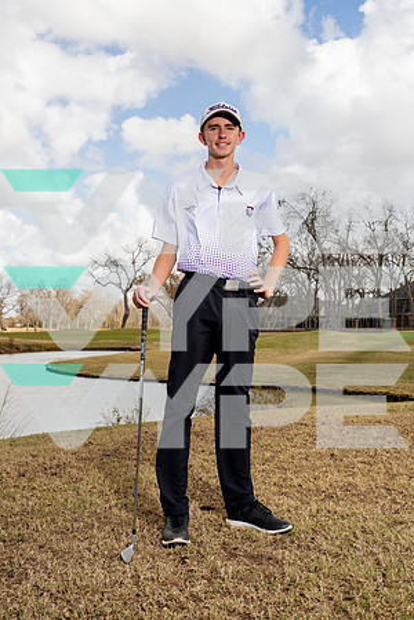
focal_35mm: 43
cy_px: 310
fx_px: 742
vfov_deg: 45.4
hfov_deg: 31.2
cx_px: 207
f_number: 8
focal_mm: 43
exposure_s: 1/250
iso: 100
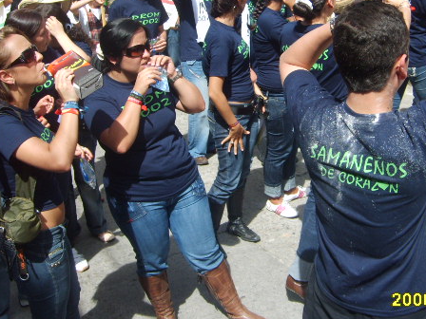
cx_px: 265
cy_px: 100
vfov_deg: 28.9
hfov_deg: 38.0
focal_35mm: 50
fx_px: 615
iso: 50
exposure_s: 1/750
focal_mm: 5.8
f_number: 2.8
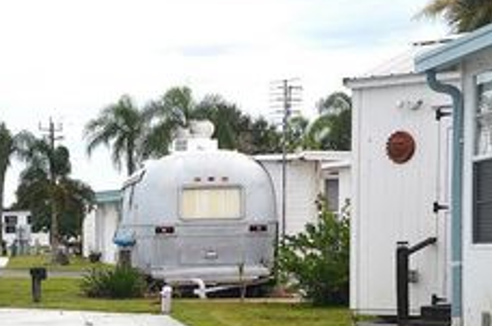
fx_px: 1705
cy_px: 327
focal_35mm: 125
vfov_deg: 10.8
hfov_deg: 16.1
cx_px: -2
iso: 800
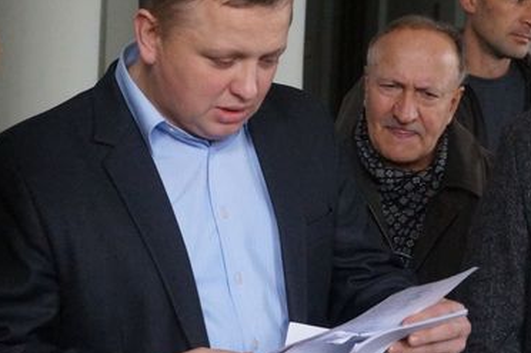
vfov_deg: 12.5
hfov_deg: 18.7
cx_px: 337
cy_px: 265
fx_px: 1606
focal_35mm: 109
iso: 3200
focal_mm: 30
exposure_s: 1/40
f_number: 6.3
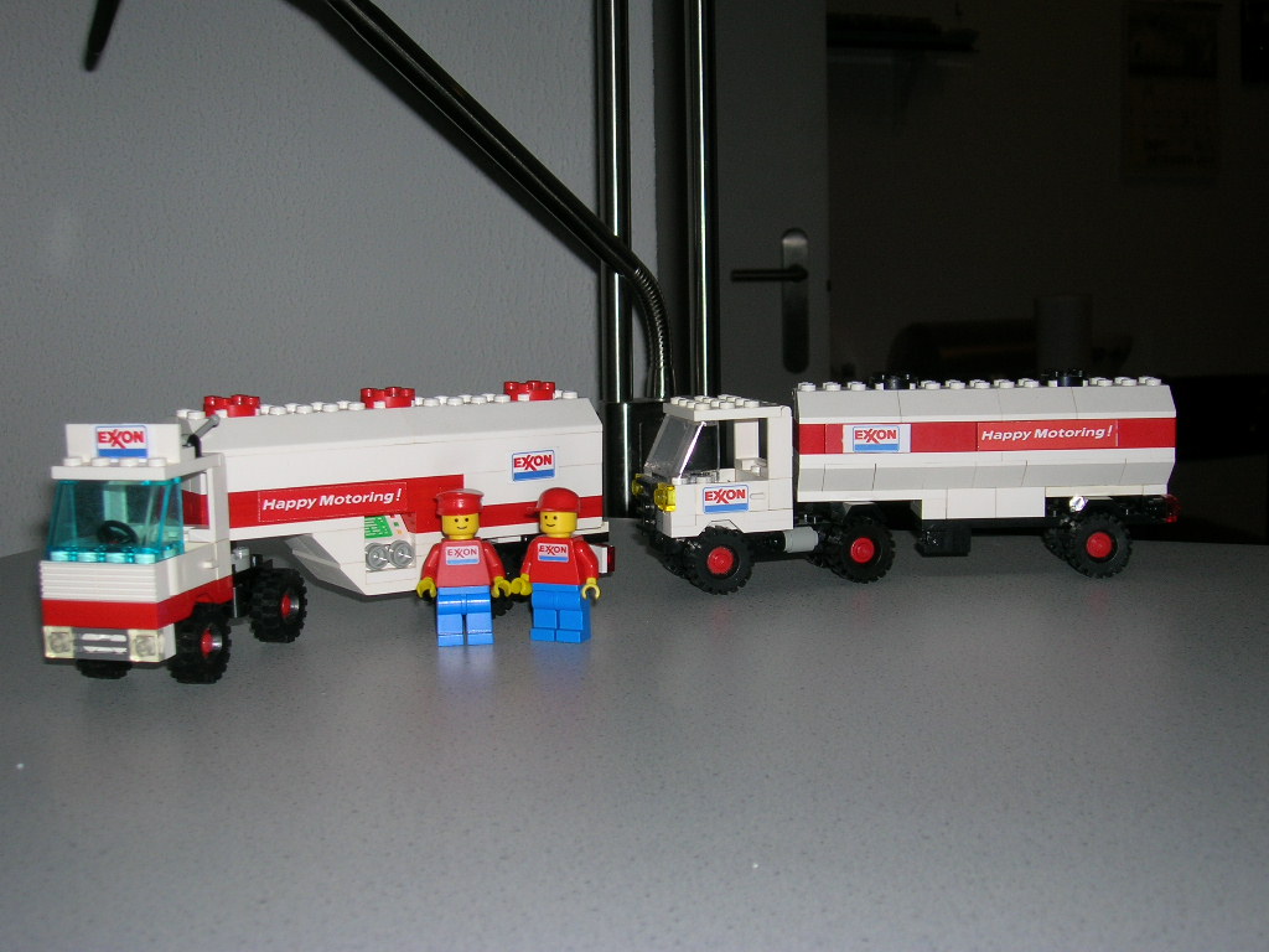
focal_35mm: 46
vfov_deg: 31.5
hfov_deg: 41.2
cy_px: 476
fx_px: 1686
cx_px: 634
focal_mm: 7.7
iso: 50
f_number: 3.2
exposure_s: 1/60.1
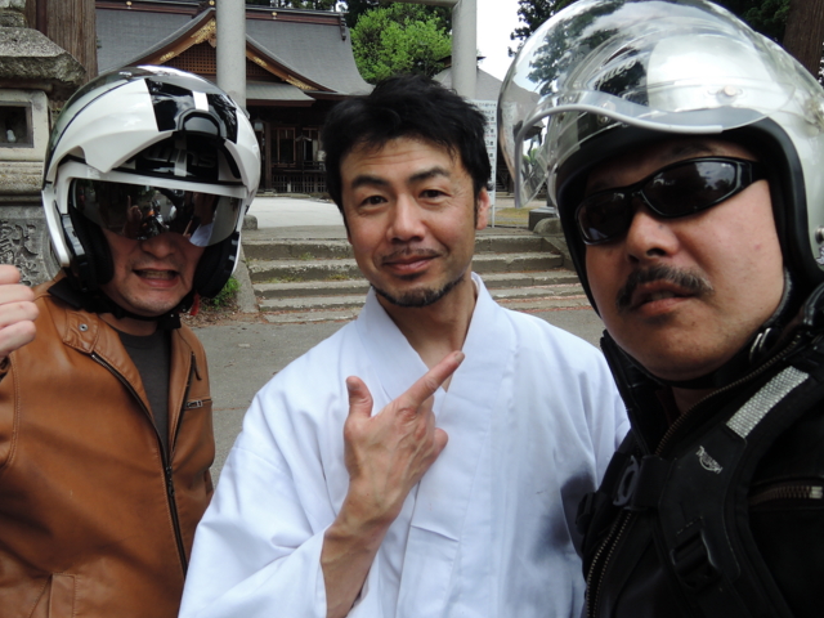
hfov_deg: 59.9
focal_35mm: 30
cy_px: 294
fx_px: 714
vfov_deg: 46.8
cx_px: 389
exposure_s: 1/80
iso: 80
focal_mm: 5.1
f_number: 2.8
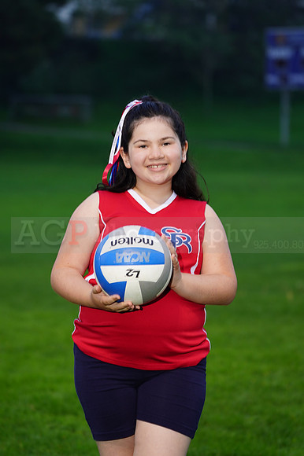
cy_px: 228
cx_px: 152
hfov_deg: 7.6
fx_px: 2295
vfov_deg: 11.4
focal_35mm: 181
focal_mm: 181
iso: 320
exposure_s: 1/20
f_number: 5.6
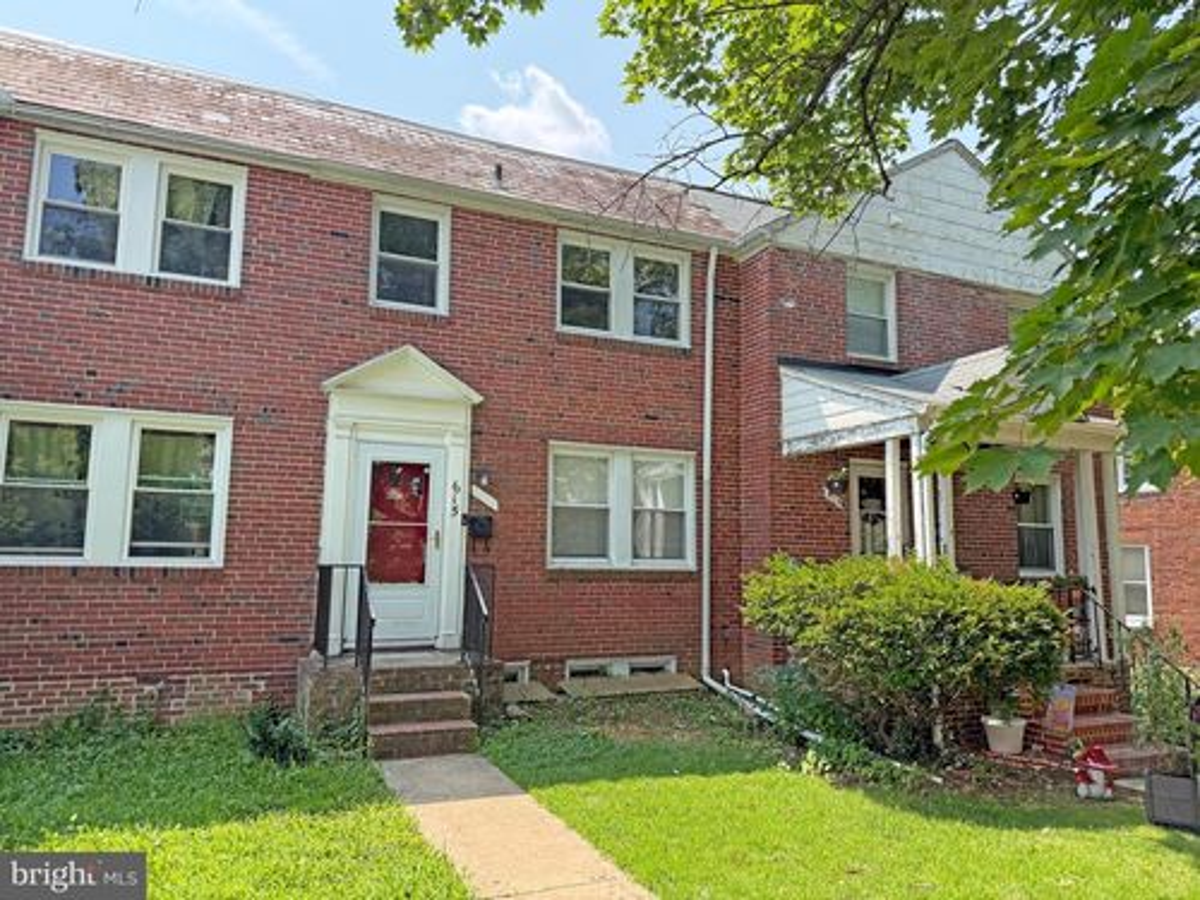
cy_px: 450
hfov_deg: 71.6
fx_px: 832
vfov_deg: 56.8
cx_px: 600
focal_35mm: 24
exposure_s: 1/1493
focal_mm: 6.76
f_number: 1.78
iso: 100
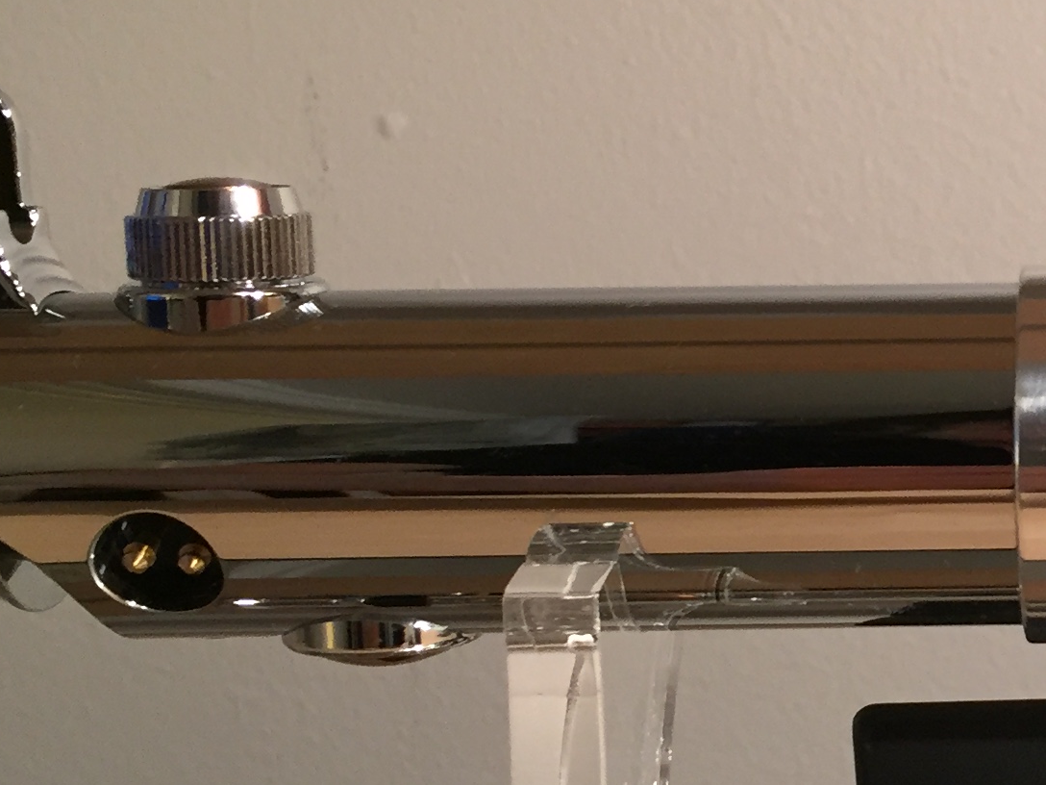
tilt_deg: -10.0
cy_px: 436
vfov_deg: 17.0
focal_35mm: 87
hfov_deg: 21.2
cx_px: 1201
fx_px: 2629
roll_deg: +0.5
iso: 100
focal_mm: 4.15
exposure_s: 1/30
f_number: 2.2
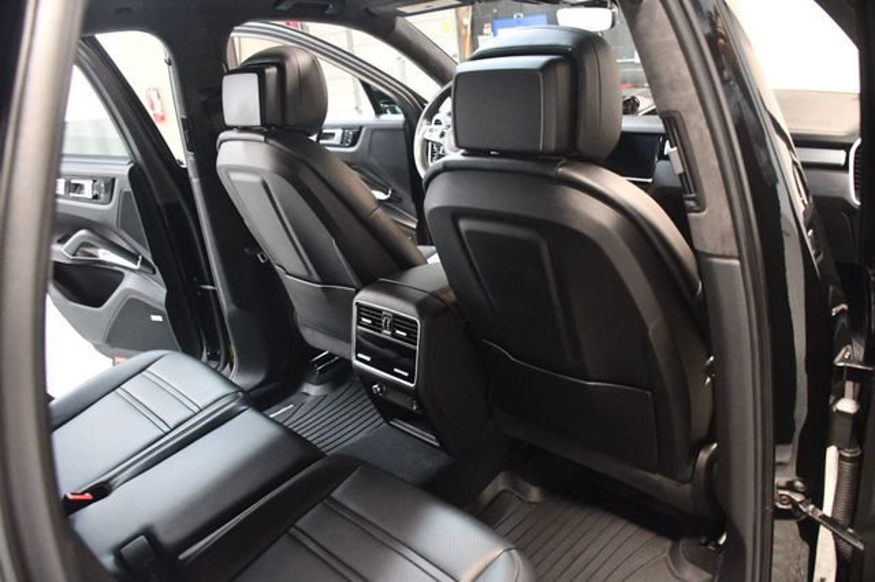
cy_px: 291
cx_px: 438
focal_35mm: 27
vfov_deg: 47.9
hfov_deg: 67.4
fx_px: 656
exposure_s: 1/60
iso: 10000
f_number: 3.5
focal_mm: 18
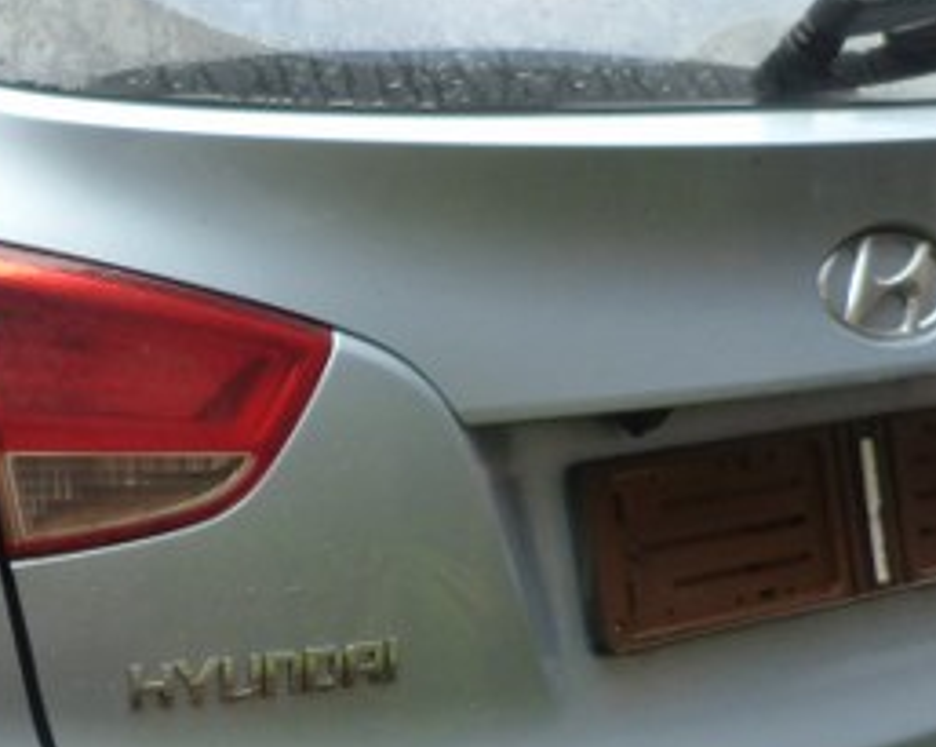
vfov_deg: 20.0
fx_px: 2103
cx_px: 62
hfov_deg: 24.3
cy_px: 543
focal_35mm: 76
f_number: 2.8
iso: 125
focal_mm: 4.5
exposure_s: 1/80
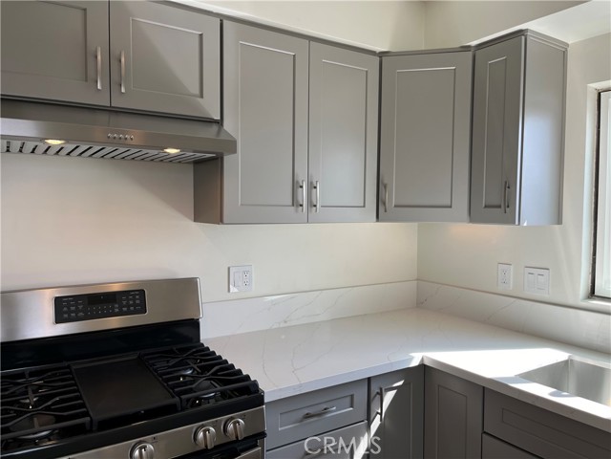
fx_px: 459
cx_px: 306
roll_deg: -0.9
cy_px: 230
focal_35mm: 26
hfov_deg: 67.3
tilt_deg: -2.9
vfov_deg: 53.1
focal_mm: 5.1
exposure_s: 1/198
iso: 40
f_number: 1.6
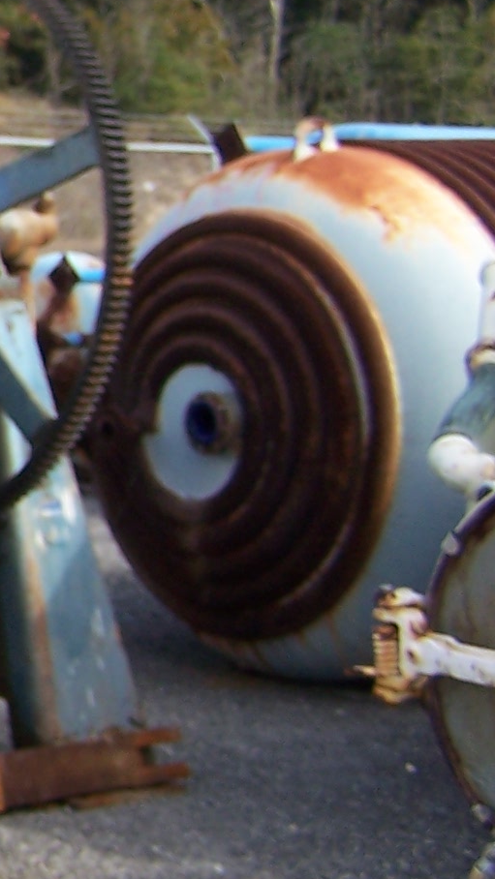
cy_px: 342
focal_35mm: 105
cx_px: -574
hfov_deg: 10.4
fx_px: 2449
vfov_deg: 20.3
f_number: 2.8
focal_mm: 6.3
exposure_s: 1/500
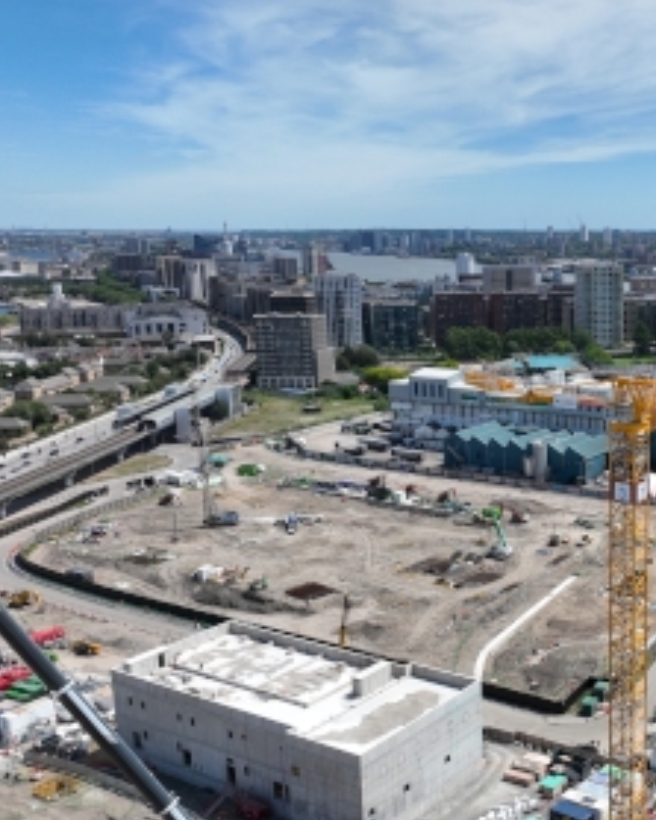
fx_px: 1020
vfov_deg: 43.8
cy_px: 460
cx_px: 612
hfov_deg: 33.4
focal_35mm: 42
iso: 100
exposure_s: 1/2000
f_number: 3.5
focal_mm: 12.29
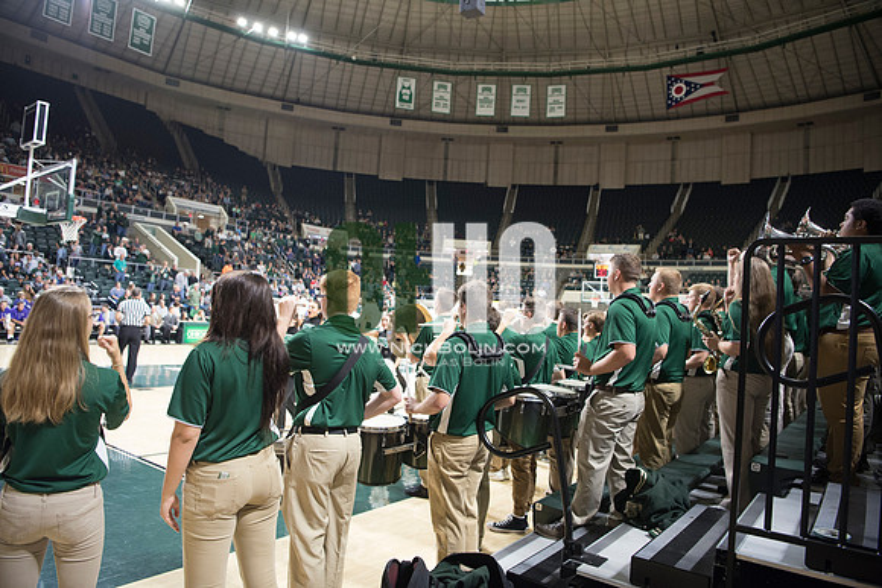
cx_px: 441
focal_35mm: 24
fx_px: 588
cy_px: 294
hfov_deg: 73.7
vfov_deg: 53.2
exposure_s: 1/200
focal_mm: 24
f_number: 2.8
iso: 2000
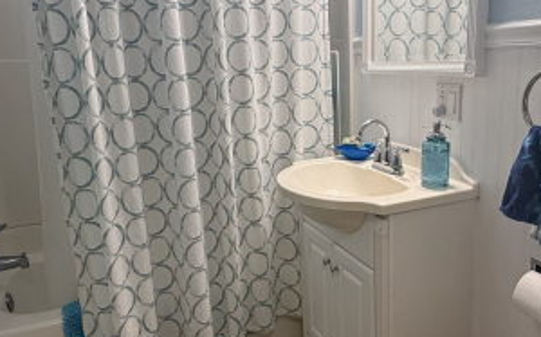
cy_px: 160
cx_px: 316
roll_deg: +2.2
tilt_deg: -11.8
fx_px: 486
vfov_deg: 38.2
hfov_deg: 57.8
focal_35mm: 33
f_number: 2.2
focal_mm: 2.22
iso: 200
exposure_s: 1/120
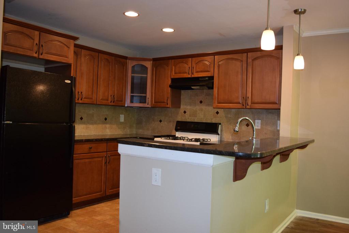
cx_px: 174
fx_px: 305
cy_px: 116
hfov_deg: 59.5
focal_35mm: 32
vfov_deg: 41.7
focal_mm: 21
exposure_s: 1/80
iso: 800
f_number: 4.5
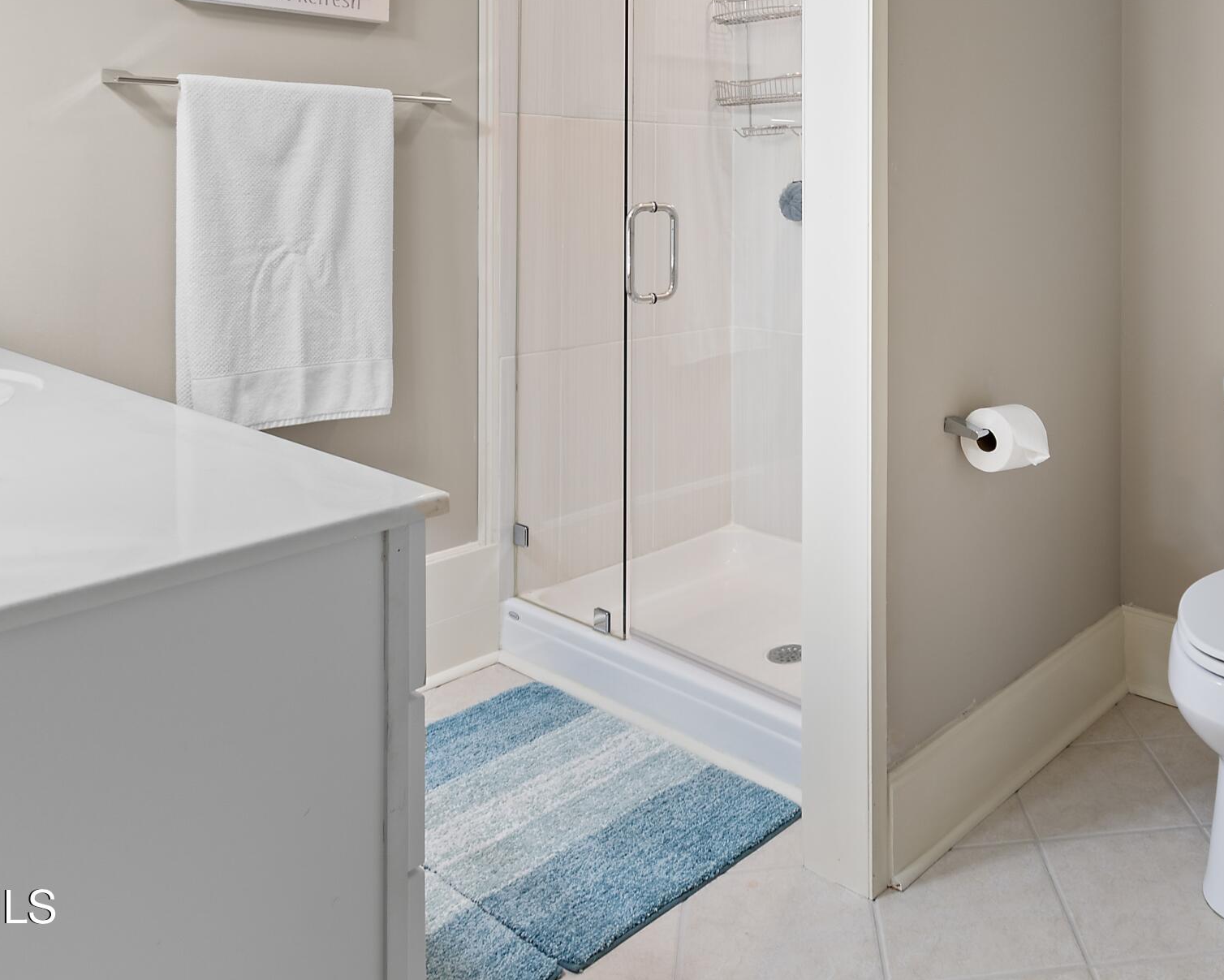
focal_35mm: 28
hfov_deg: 58.7
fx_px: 1015
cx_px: 928
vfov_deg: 48.1
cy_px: 170
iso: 100
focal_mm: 10
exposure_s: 1/5
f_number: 4.5
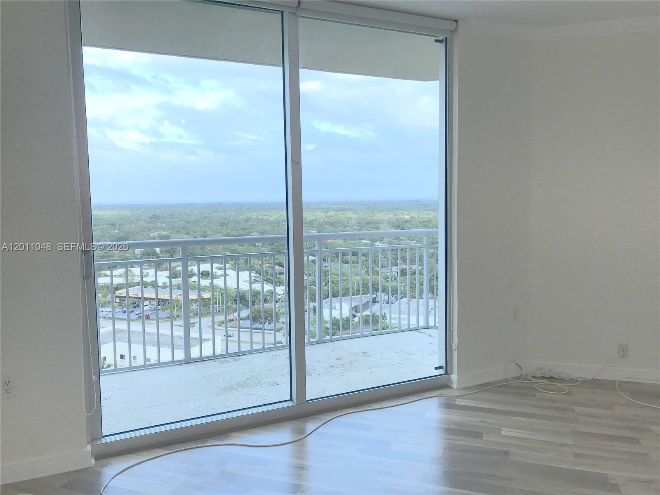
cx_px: 330
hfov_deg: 63.4
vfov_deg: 49.7
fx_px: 534
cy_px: 248
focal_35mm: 28
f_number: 1.8
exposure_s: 1/213
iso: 20
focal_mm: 3.99
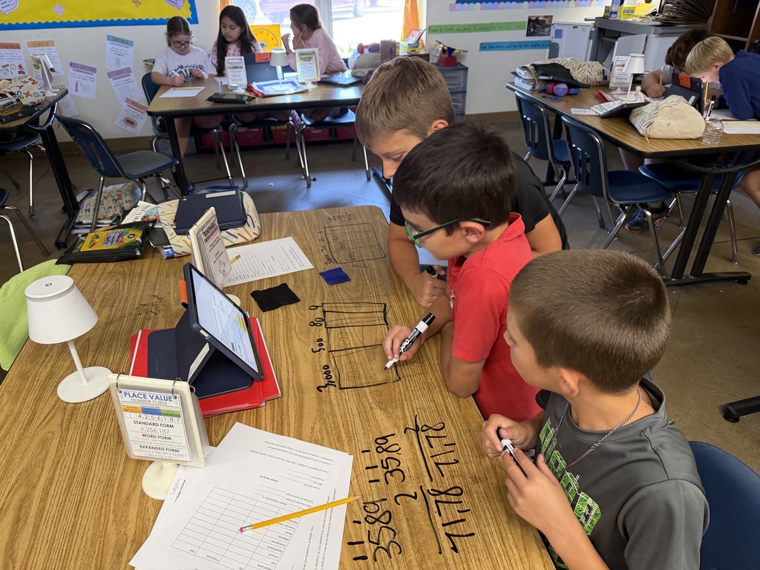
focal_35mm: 24
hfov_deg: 71.6
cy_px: 285
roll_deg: +0.9
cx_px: 380
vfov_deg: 56.8
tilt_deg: -31.8
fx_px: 527
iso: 250
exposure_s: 1/60
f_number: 1.78
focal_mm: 6.76
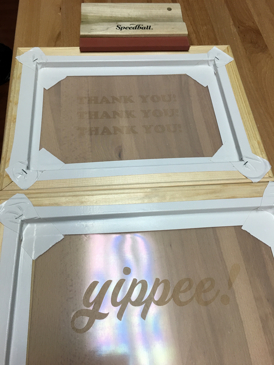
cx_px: 137
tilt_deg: -59.9
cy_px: 182
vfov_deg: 61.7
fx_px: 306
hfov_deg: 48.2
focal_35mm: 29
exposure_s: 1/30
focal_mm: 4.15
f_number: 2.2
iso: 32
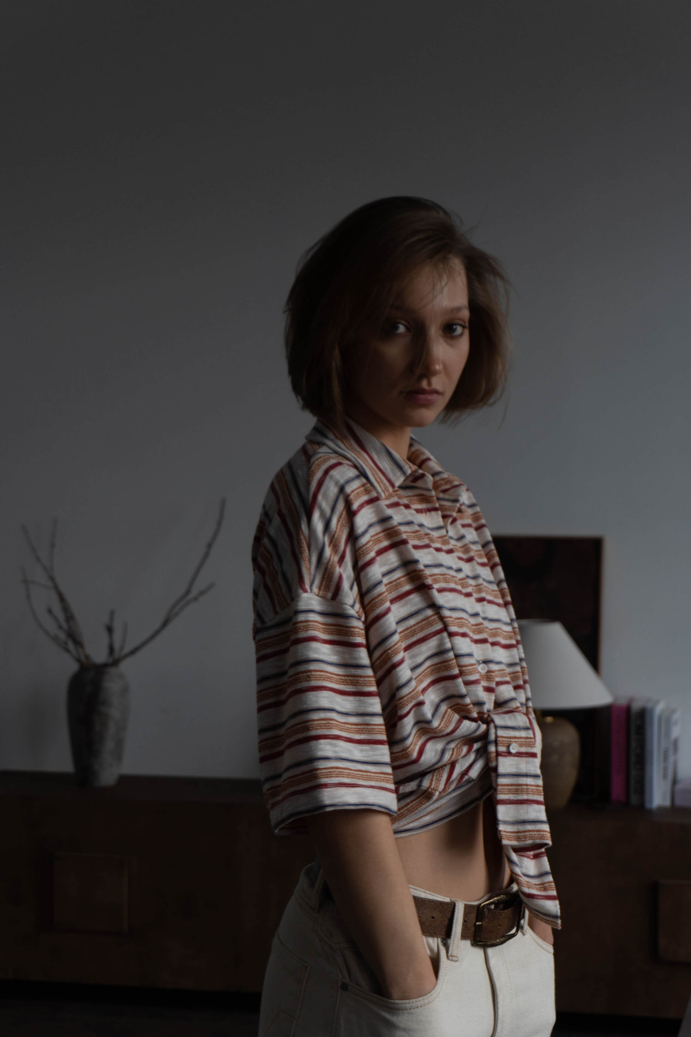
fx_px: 2159
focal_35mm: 75
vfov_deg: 27.0
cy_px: 518
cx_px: 346
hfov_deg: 18.2
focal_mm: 50
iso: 100
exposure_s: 1/60
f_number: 5.6
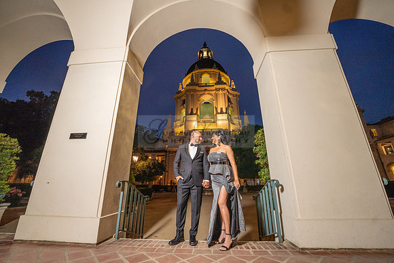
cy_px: 132
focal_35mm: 14
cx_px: 197
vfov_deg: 81.2
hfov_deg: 104.2
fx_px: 153
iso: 800
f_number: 2.8
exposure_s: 1/160
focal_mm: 14
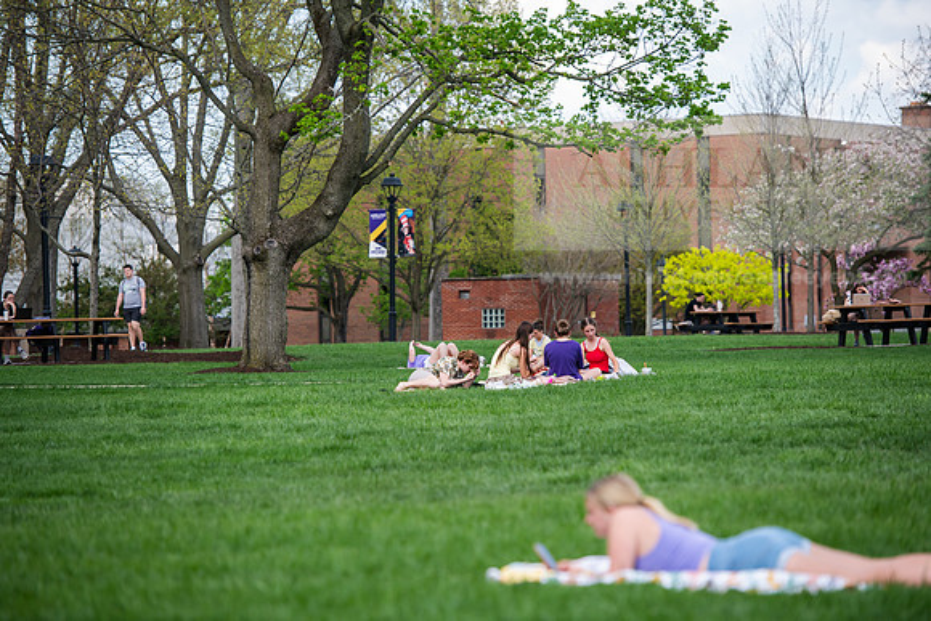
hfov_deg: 12.4
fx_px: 4268
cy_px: 310
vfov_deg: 8.3
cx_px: 466
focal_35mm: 165
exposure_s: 1/400
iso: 125
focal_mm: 165
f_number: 3.5
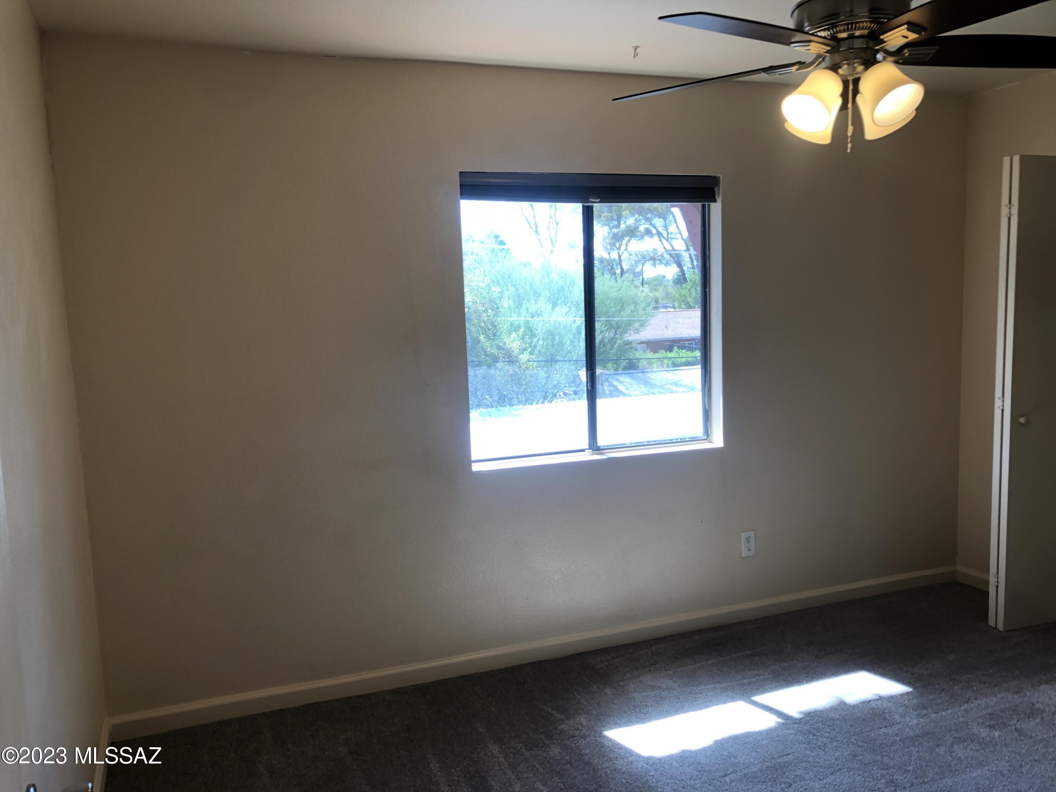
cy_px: 396
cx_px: 528
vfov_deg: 49.7
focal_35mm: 28
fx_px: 854
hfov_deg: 63.4
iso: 80
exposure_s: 1/120
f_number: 1.8
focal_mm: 3.99
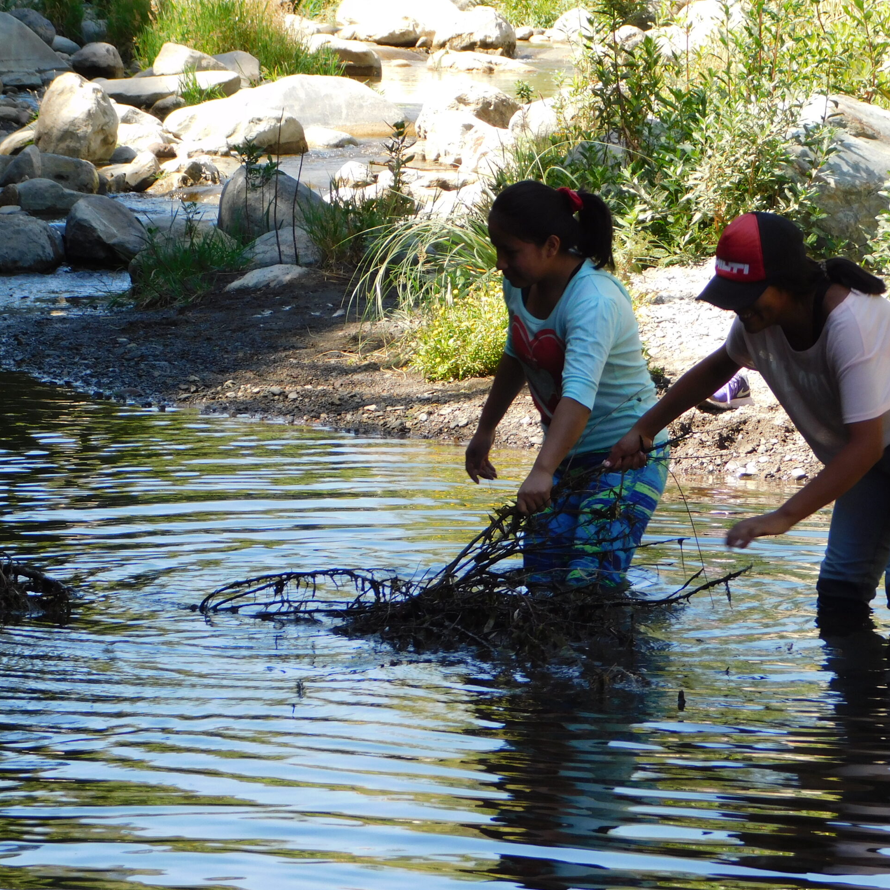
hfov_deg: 8.7
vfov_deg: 8.7
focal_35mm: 201
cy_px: 446
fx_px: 5847
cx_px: 571
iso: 125
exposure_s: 1/125
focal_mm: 30.1
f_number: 5.3
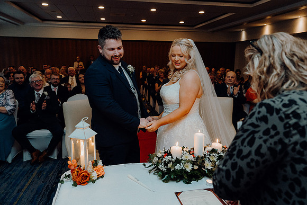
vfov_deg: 46.4
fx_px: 239
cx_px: 154
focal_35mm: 28
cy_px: 102
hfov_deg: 65.5
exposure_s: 1/160
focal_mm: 28
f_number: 3.5
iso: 2500
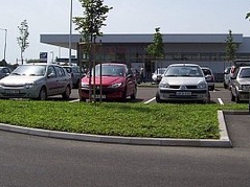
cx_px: 156
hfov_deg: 33.6
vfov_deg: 25.4
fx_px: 411
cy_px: 52
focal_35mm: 57
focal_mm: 5.6
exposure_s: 1/750
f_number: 5.6
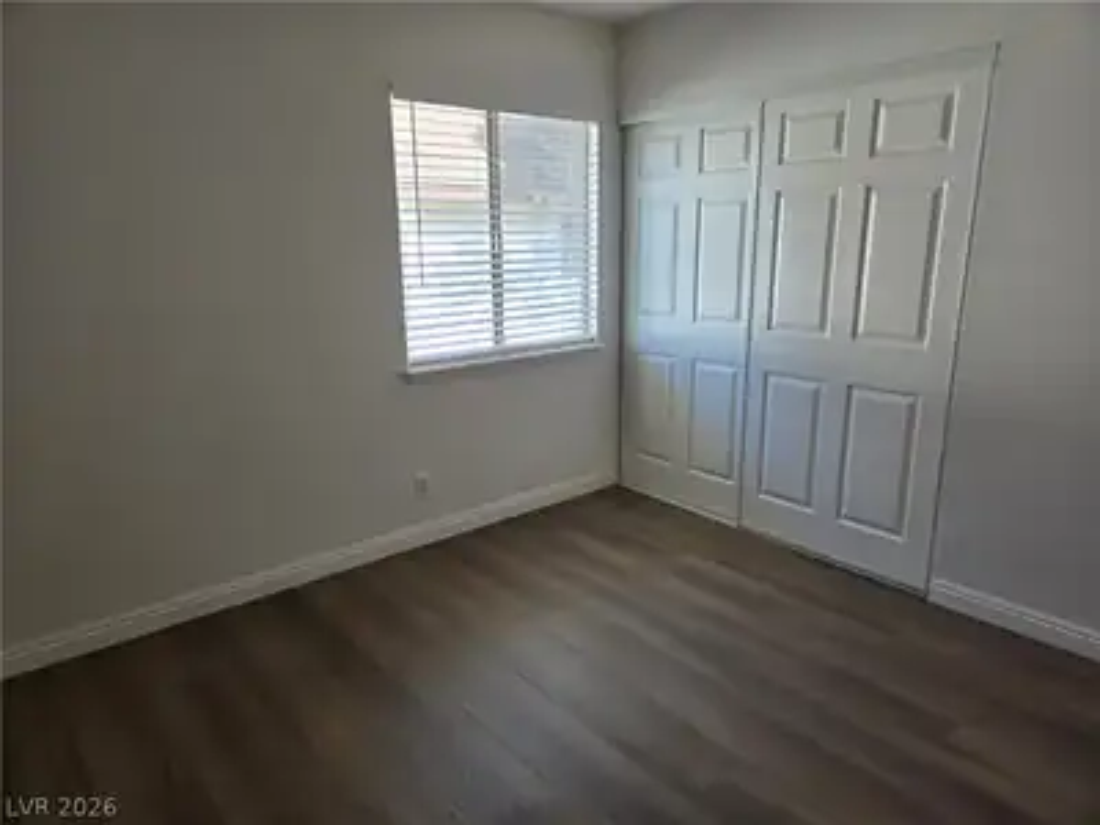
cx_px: 550
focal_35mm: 23
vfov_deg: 58.9
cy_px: 412
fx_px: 731
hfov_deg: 73.9
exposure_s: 1/180
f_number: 1.8
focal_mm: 5.4
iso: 40
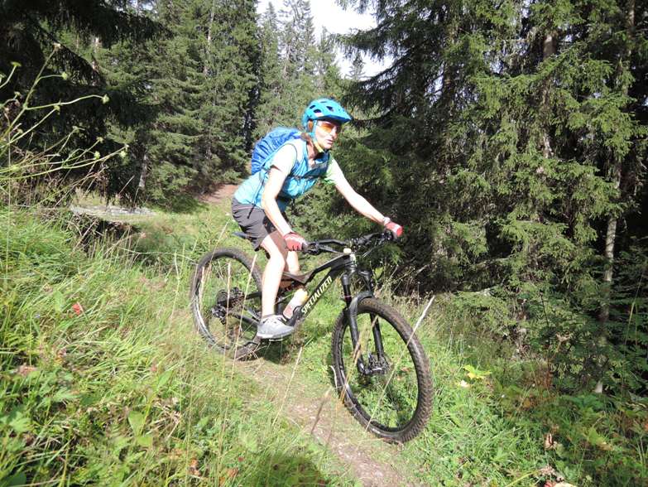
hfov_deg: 71.6
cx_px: 324
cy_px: 244
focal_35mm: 24
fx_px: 449
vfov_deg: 56.9
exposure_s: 1/500
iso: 80
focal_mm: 5.1
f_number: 2.2
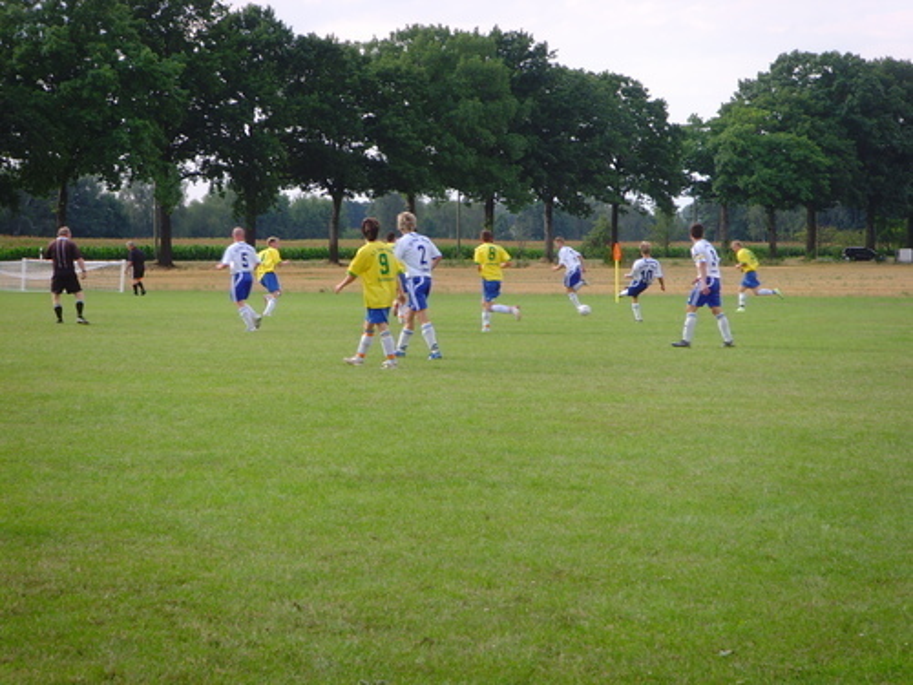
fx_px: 3086
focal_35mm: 117
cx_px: 456
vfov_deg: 12.7
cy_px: 342
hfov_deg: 16.8
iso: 80
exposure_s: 1/180
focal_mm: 19.8
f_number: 4.5
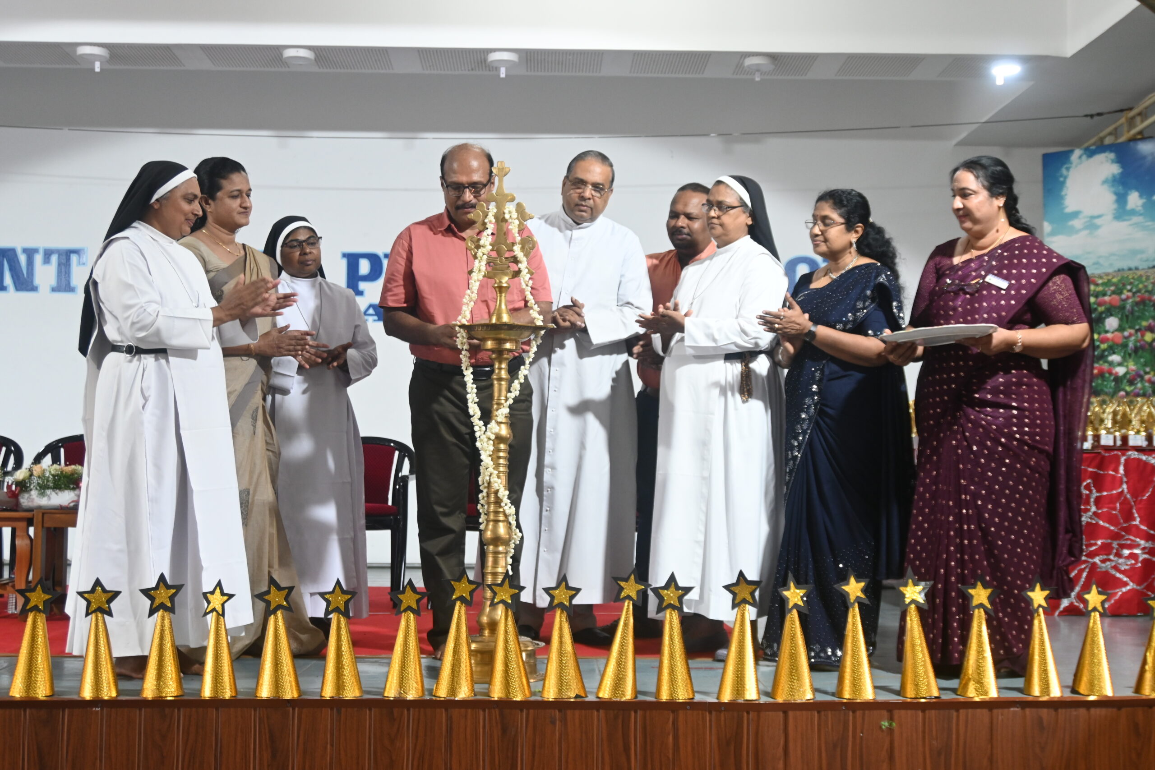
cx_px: 578
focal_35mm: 46
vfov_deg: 29.4
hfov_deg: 43.0
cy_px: 385
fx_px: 1468
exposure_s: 1/50
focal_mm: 30.5
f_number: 4.8
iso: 800
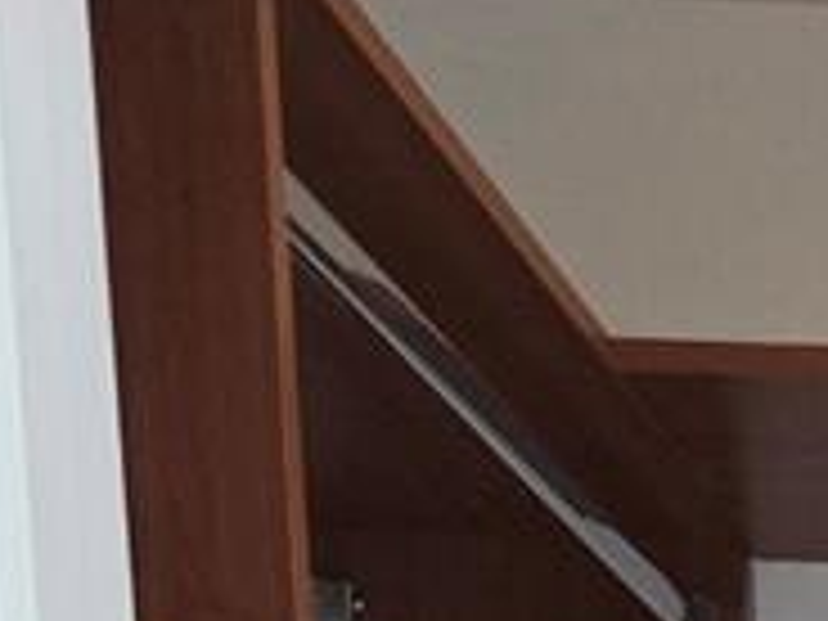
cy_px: 2228
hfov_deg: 11.1
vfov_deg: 7.7
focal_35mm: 150
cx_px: 1998
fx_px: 3588
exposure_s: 1/120
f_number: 1.7
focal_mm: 6.3
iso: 250
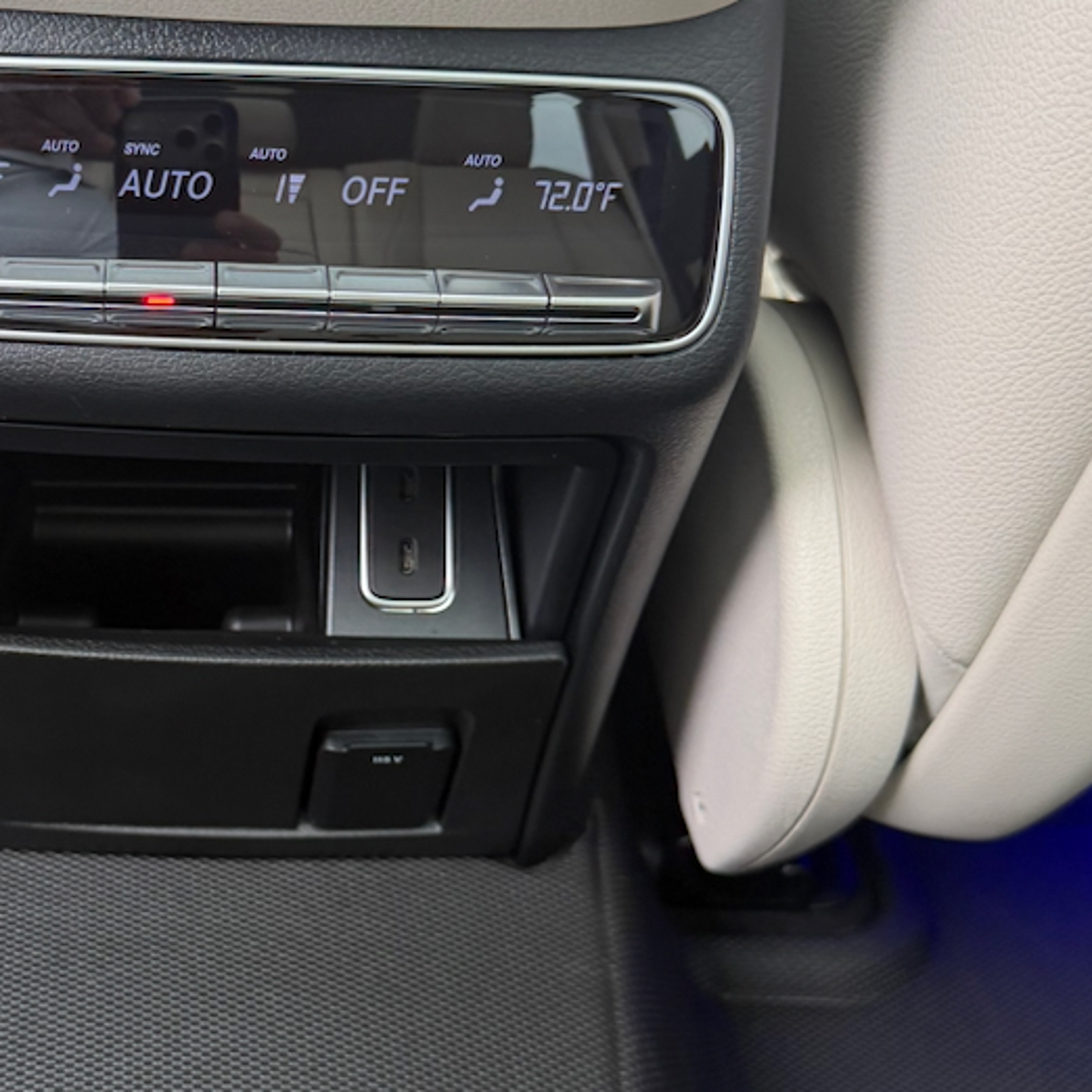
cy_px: 517
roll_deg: -0.2
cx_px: 245
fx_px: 1856
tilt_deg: -35.7
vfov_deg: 32.8
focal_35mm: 52
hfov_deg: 32.1
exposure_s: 1/121
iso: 200
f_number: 1.78
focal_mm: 6.76
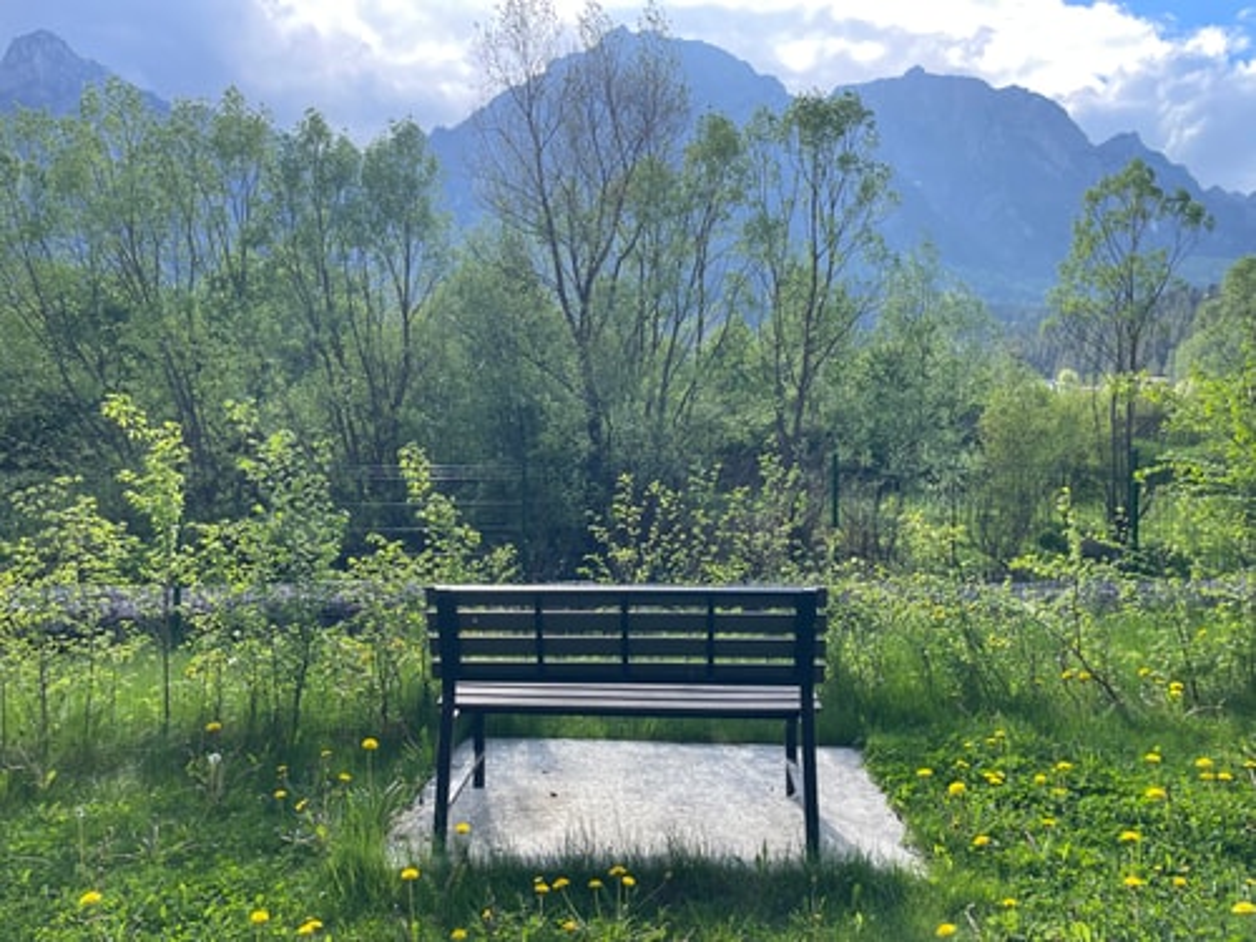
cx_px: 628
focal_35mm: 26
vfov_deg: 53.1
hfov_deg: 67.3
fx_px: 943
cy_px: 471
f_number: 1.6
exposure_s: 1/842
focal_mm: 4.2
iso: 32
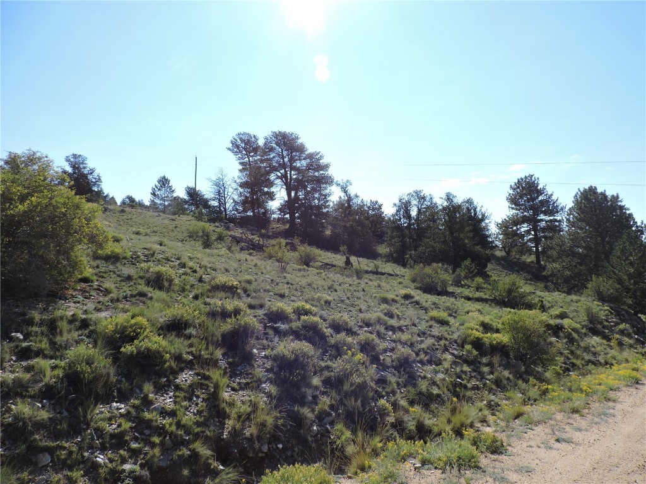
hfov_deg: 71.6
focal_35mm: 24
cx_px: 323
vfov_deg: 56.8
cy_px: 242
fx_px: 448
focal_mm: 4.3
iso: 100
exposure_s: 1/1250
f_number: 3
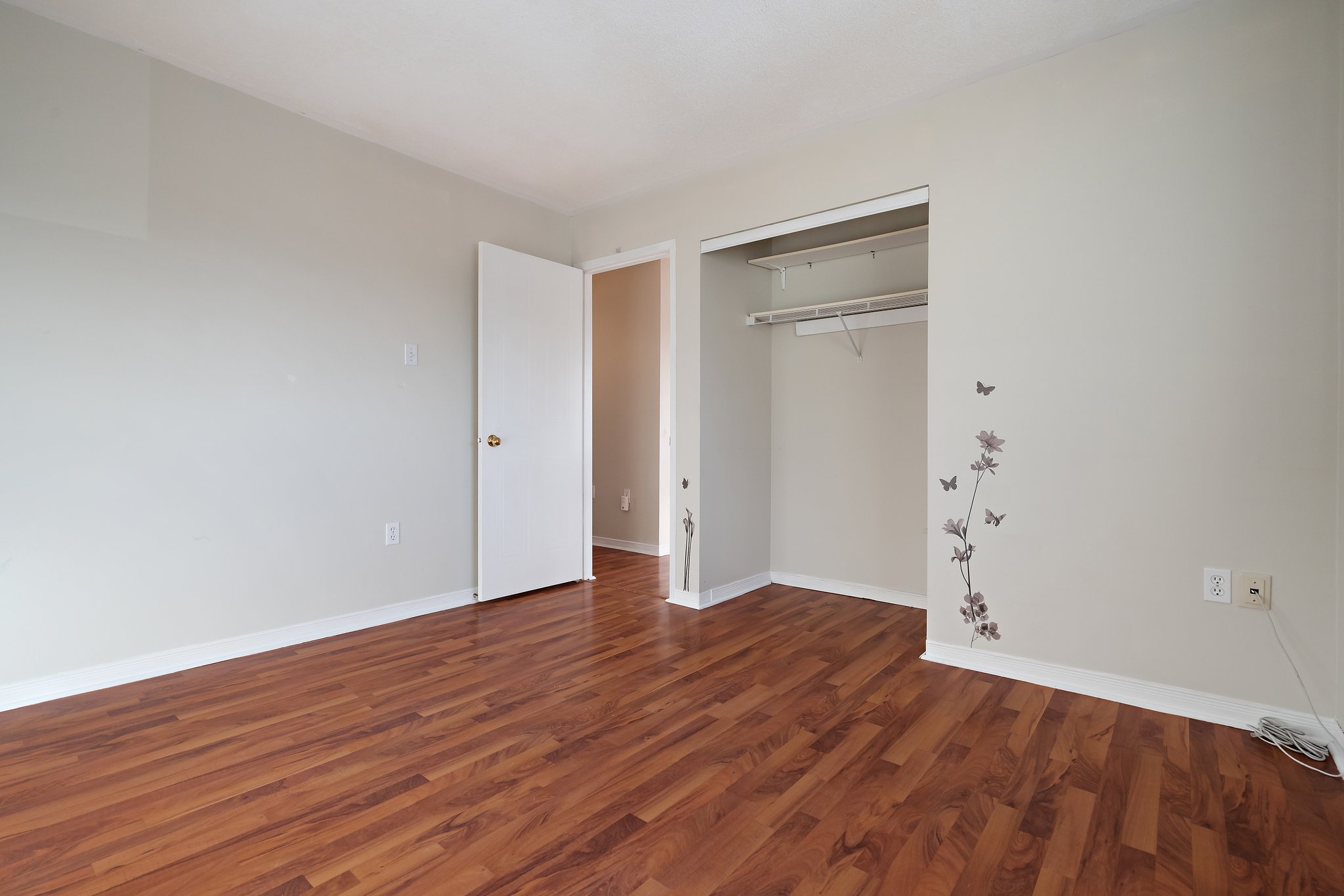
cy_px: 448
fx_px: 597
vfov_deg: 73.7
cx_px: 672
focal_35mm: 16
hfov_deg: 96.7
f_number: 8
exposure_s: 1/40
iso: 640
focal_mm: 16
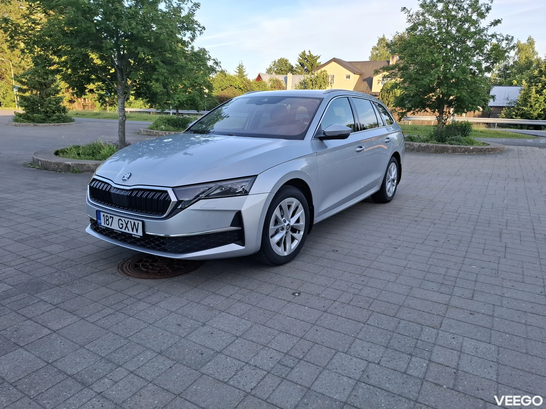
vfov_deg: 58.9
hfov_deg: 73.9
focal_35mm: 23
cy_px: 204
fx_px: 363
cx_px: 273
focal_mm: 5.54
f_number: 1.8
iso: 50
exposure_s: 1/425
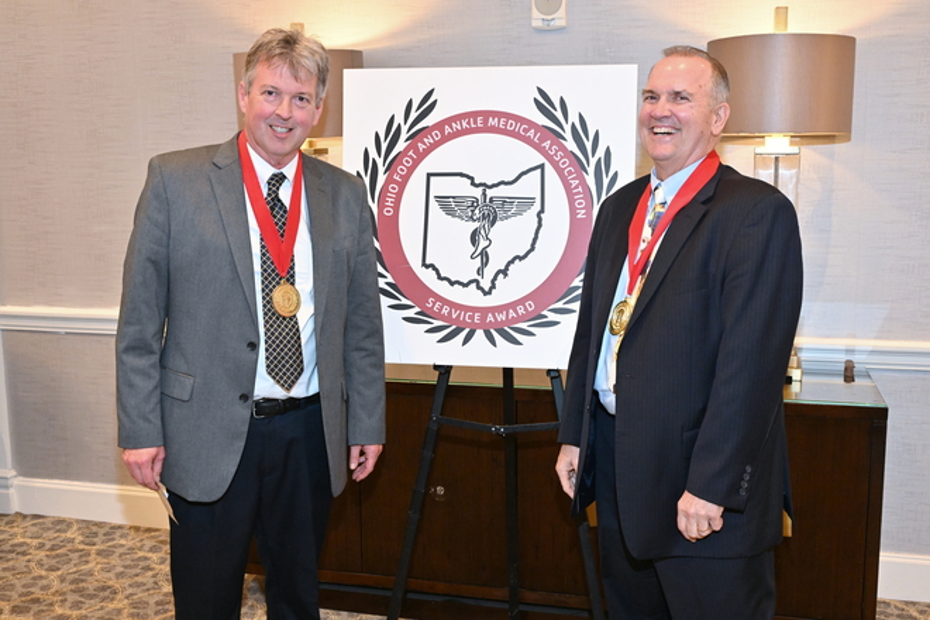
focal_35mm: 40
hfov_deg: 48.5
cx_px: 465
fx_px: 1033
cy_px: 310
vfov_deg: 33.4
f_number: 8
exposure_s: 1/80
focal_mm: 40
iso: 4500
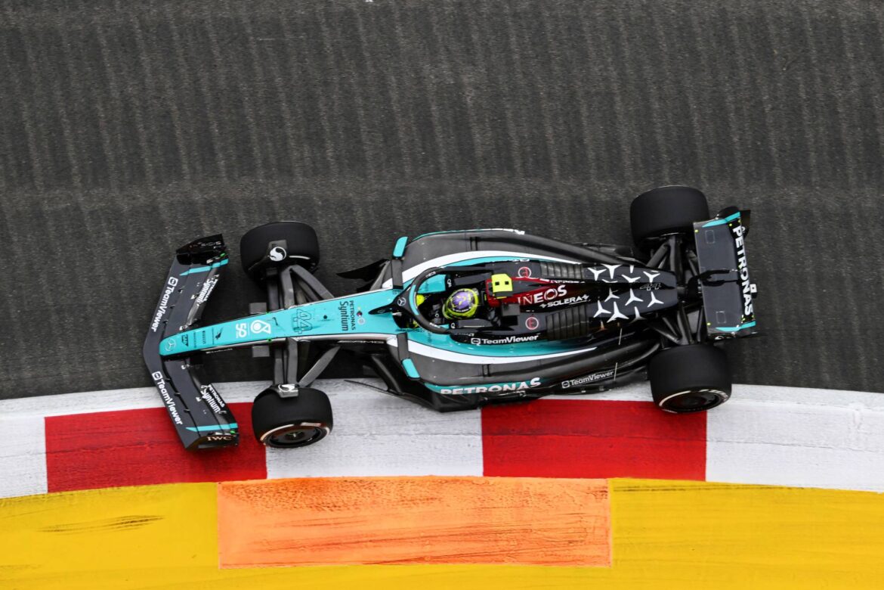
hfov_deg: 24.8
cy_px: 295
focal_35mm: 82
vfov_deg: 16.7
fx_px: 2013
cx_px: 442
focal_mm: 82
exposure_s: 1/1000
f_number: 8
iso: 1600
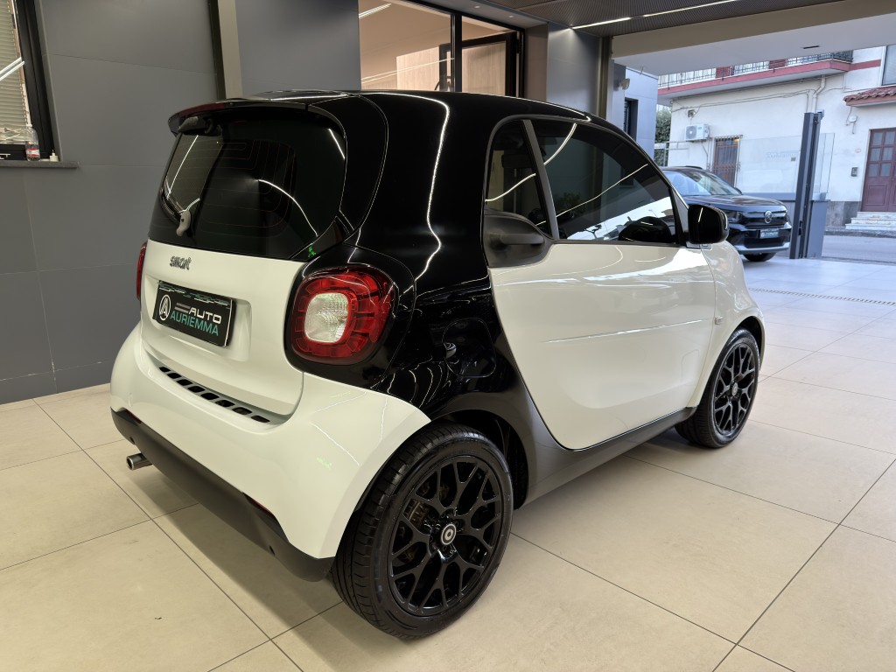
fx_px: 621
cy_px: 336
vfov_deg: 56.8
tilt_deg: -12.9
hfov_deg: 71.6
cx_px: 448
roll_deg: +1.0
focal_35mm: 24
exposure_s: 1/50
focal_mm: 6.76
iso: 125
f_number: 1.78
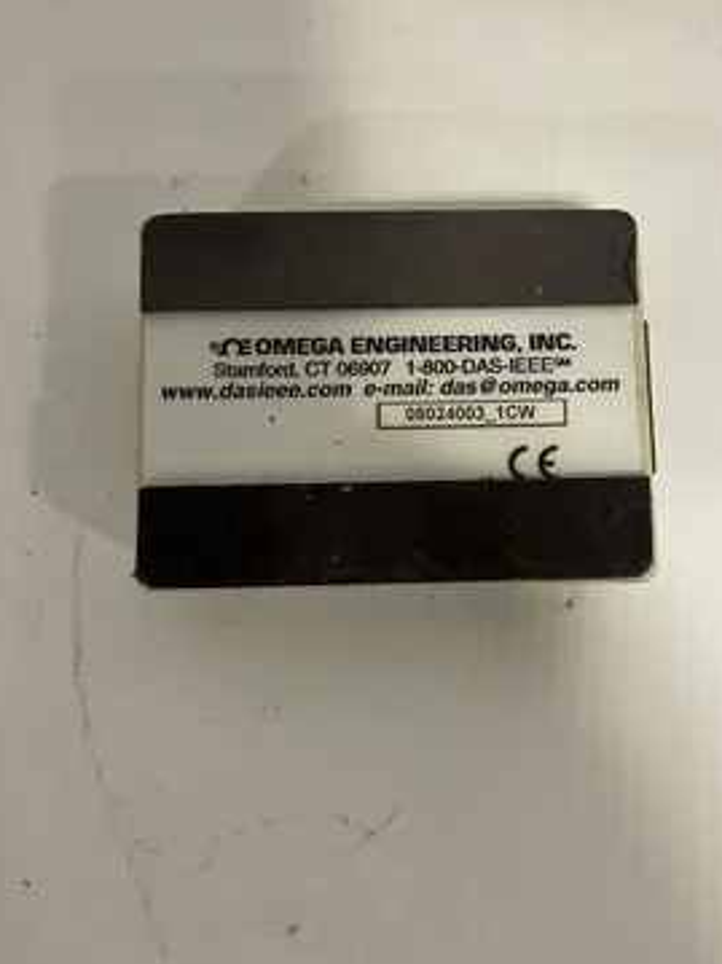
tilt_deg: -86.9
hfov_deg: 48.2
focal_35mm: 29
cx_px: 386
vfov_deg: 61.7
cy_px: 470
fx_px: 807
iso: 250
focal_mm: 4.2
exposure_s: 1/60
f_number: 1.6
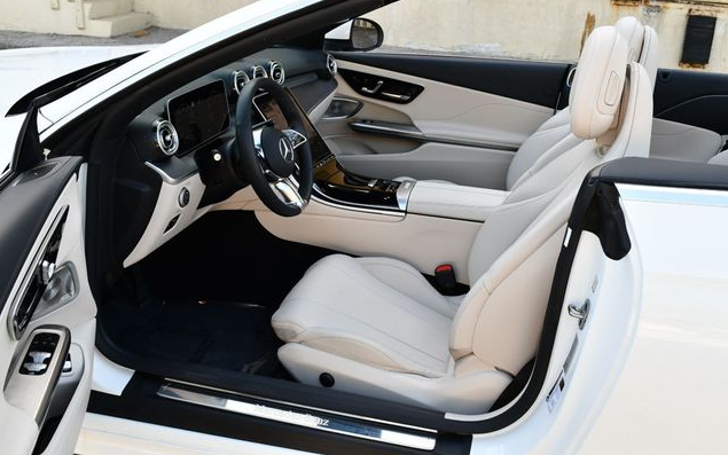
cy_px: 212
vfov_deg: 34.4
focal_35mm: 37
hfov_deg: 52.7
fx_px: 734
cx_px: 363
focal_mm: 18
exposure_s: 1/250
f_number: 5.6
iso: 400
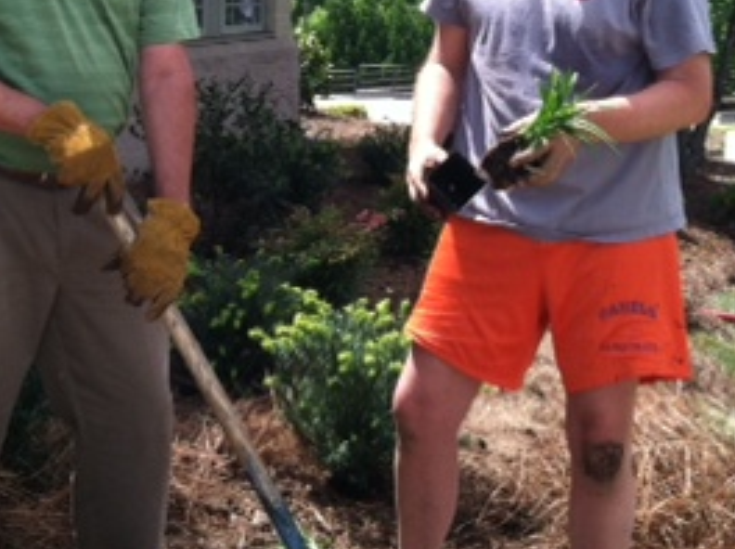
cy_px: 50
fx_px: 1802
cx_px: 354
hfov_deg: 23.1
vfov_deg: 17.1
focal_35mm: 85
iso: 80
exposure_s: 1/588
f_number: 2.8
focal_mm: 3.85
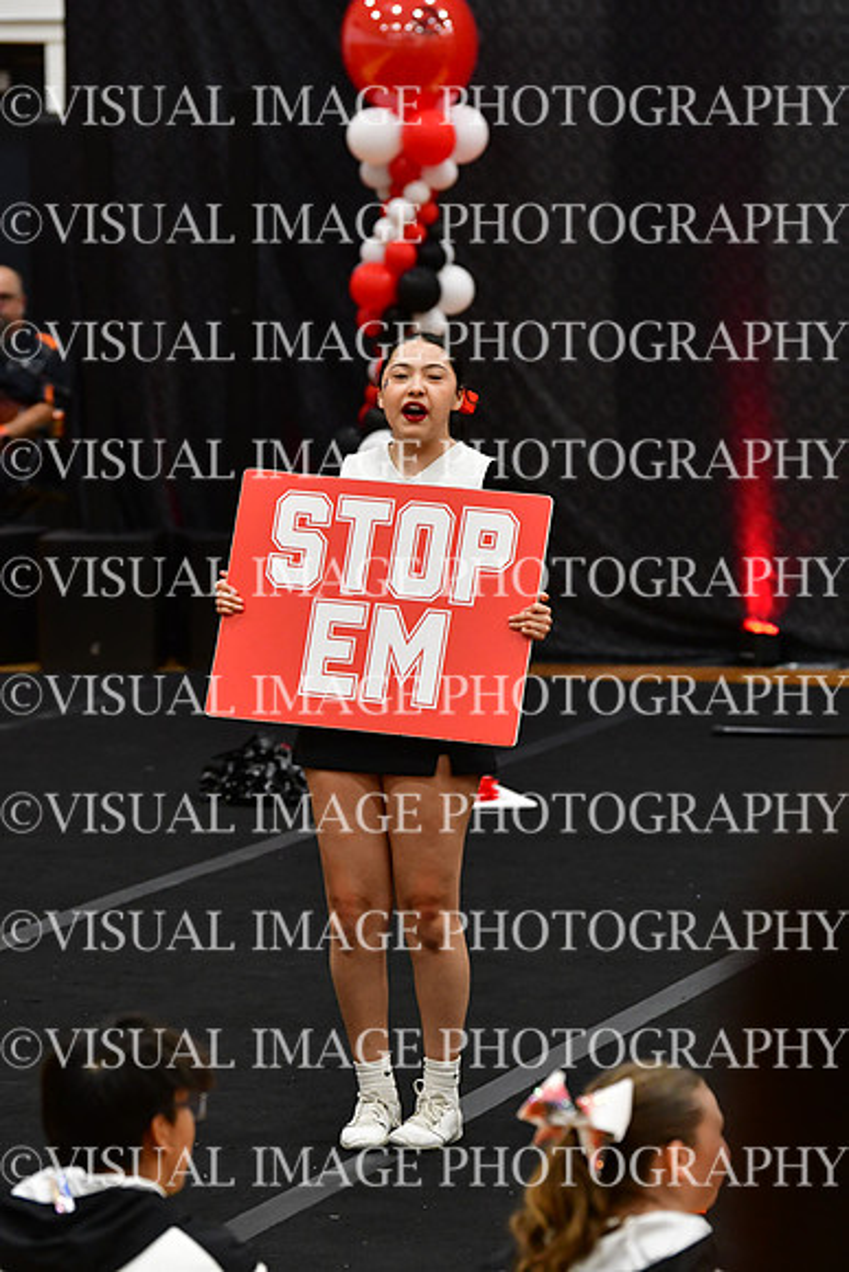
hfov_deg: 6.8
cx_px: 424
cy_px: 636
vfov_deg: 10.2
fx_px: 7141
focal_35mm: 202
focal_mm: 135
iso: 4000
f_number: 4
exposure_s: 1/500
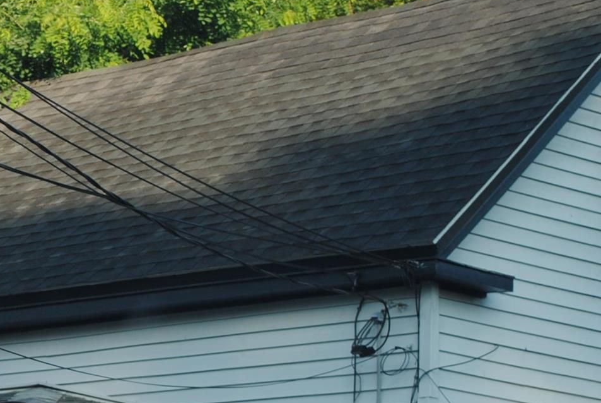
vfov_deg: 7.9
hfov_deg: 11.6
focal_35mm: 174
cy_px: 277
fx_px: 2908
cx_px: -95
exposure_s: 1/160
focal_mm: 36
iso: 100
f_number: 6.3
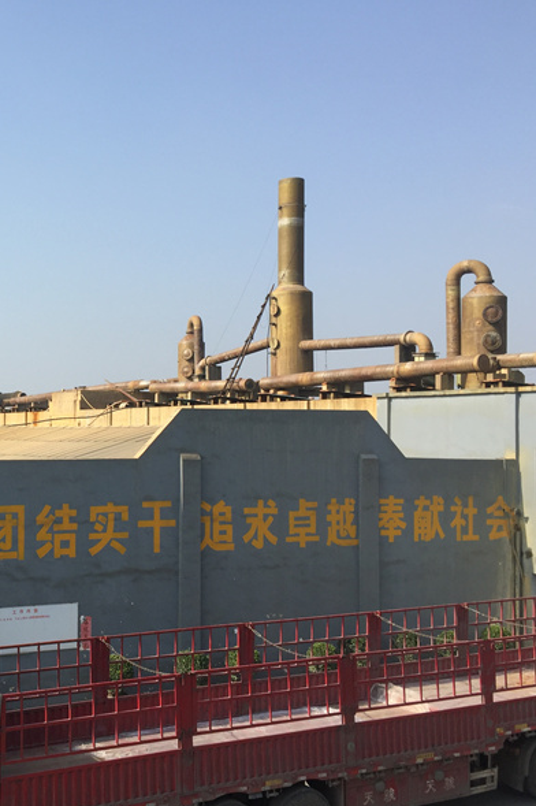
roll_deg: -1.5
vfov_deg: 47.4
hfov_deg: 30.8
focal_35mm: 41
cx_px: 33
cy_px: 400
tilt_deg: +1.9
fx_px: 917
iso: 32
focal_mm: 4.15
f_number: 2.2
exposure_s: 1/1582
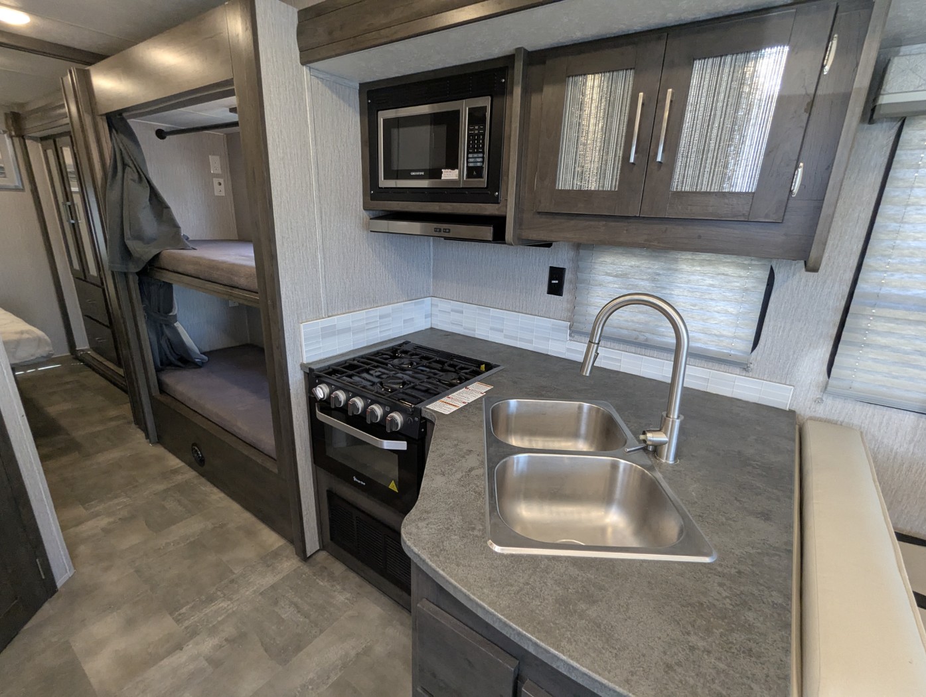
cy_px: 348
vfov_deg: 78.2
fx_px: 429
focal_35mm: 16
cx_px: 463
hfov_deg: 94.4
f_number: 2.2
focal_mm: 2.35
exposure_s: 1/121
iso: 324
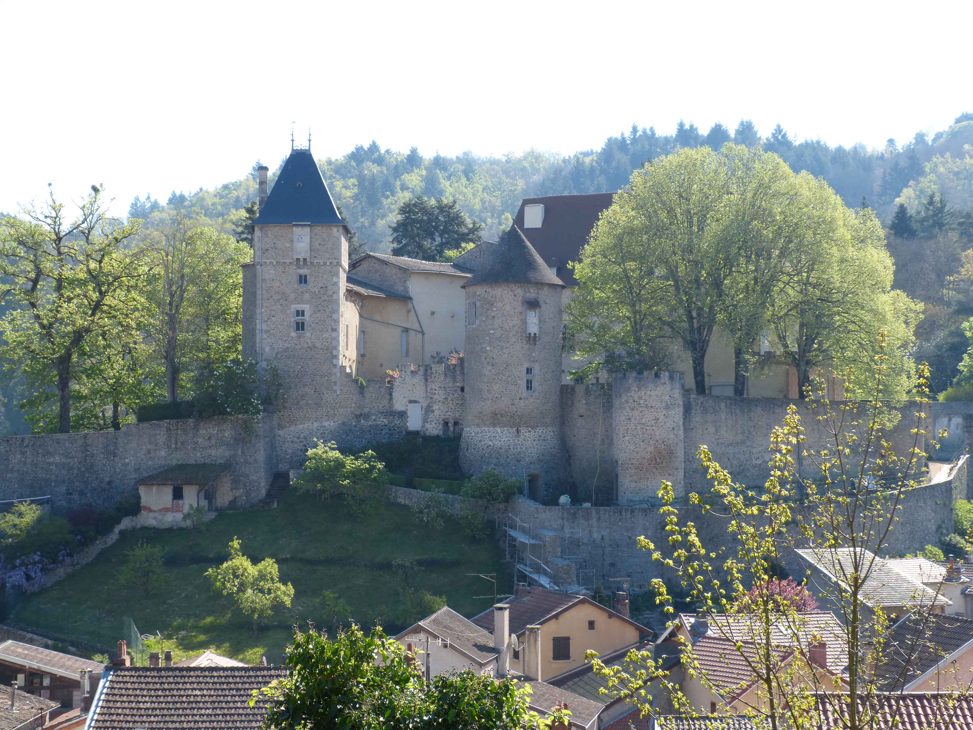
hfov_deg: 29.4
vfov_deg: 22.3
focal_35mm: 66
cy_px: 365
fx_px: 1855
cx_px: 486
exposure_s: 1/250
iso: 100
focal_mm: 11.8
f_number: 4.5
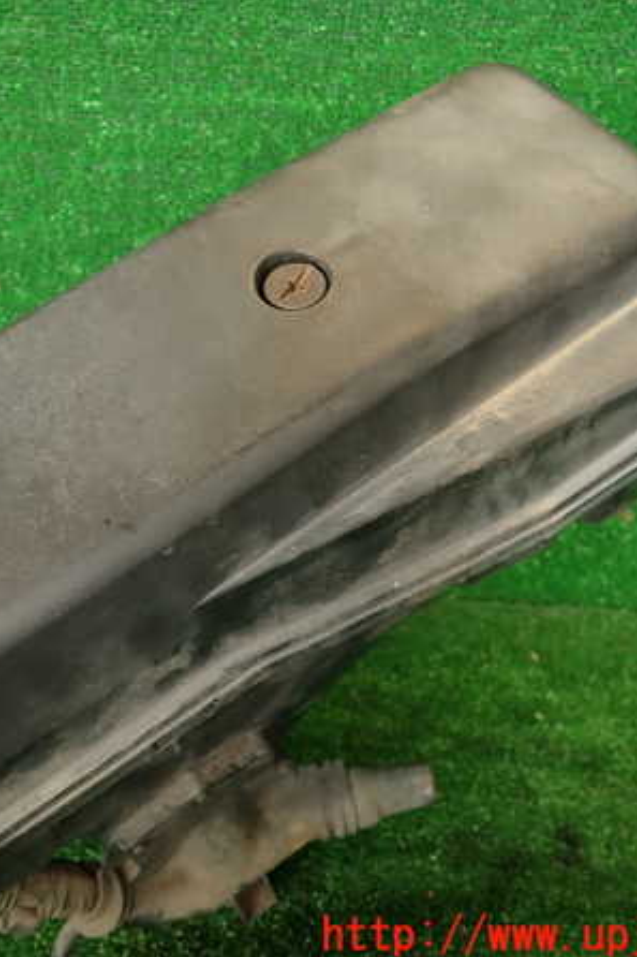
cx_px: 163
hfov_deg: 37.0
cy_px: 481
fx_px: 930
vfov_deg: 54.5
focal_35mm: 35
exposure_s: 1/60
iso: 125
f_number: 2
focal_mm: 4.5
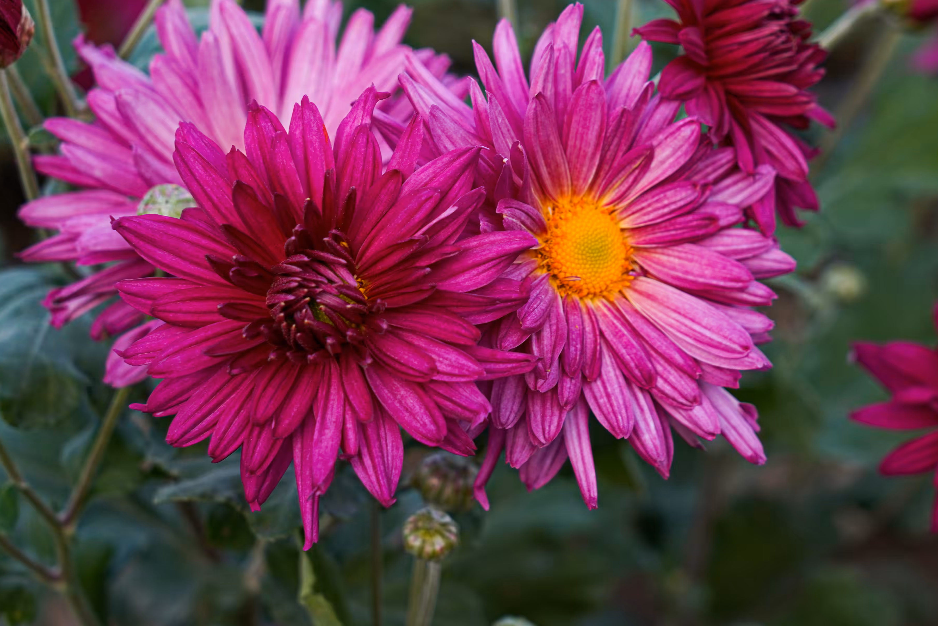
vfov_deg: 7.8
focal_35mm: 175
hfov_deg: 11.7
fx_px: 4559
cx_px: 551
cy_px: 148
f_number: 6.3
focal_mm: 105
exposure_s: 1/200
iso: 400
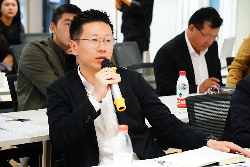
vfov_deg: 9.7
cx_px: 125
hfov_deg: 14.5
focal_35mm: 141
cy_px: 84
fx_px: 979
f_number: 5.6
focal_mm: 94
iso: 12800
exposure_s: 1/160
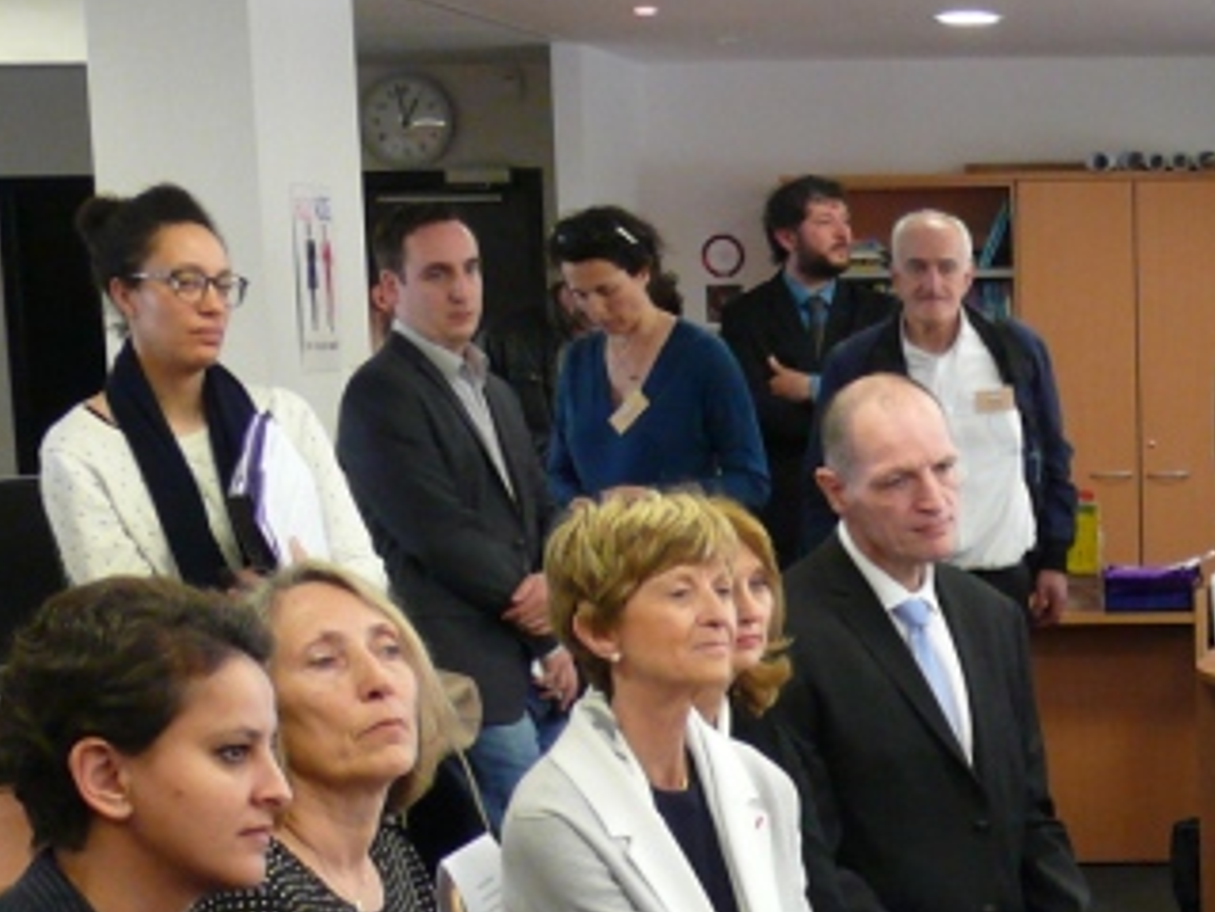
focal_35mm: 112
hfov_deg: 16.2
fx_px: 3931
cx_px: 1788
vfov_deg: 12.7
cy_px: 1300
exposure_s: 1/30
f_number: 2.8
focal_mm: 7.4
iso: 200
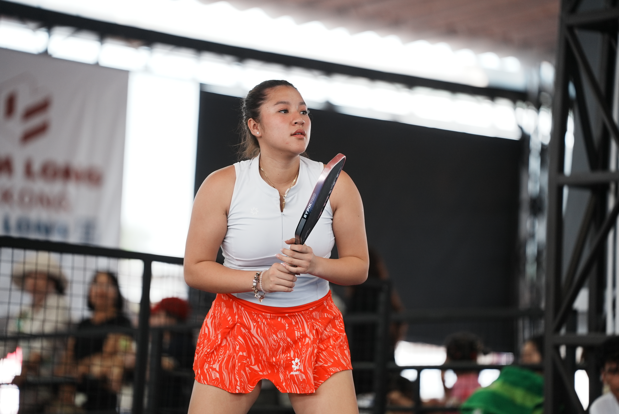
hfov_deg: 11.4
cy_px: 207
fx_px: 3097
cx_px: 310
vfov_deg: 7.6
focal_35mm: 180
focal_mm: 180
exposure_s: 1/640
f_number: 2.8
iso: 640
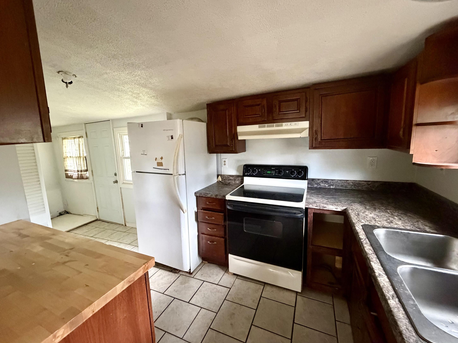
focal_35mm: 15
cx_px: 222
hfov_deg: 98.1
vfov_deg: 81.7
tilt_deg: -8.2
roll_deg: +3.6
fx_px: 198
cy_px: 168
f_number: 2.2
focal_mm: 2.22
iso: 1000
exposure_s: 1/60
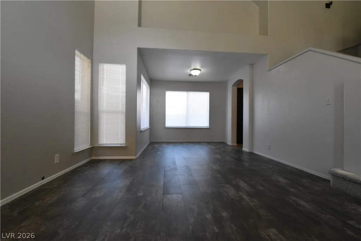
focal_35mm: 15
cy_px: 120
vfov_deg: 77.3
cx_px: 180
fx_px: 150
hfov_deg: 100.4
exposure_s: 1/100
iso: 4000
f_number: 13
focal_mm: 10
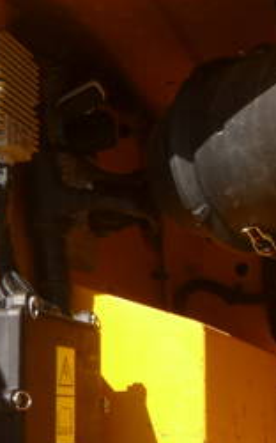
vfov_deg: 25.6
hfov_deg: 16.1
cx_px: 249
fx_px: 964
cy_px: 314
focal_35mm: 80
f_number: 3.9
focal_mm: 4.5
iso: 100
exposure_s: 1/400
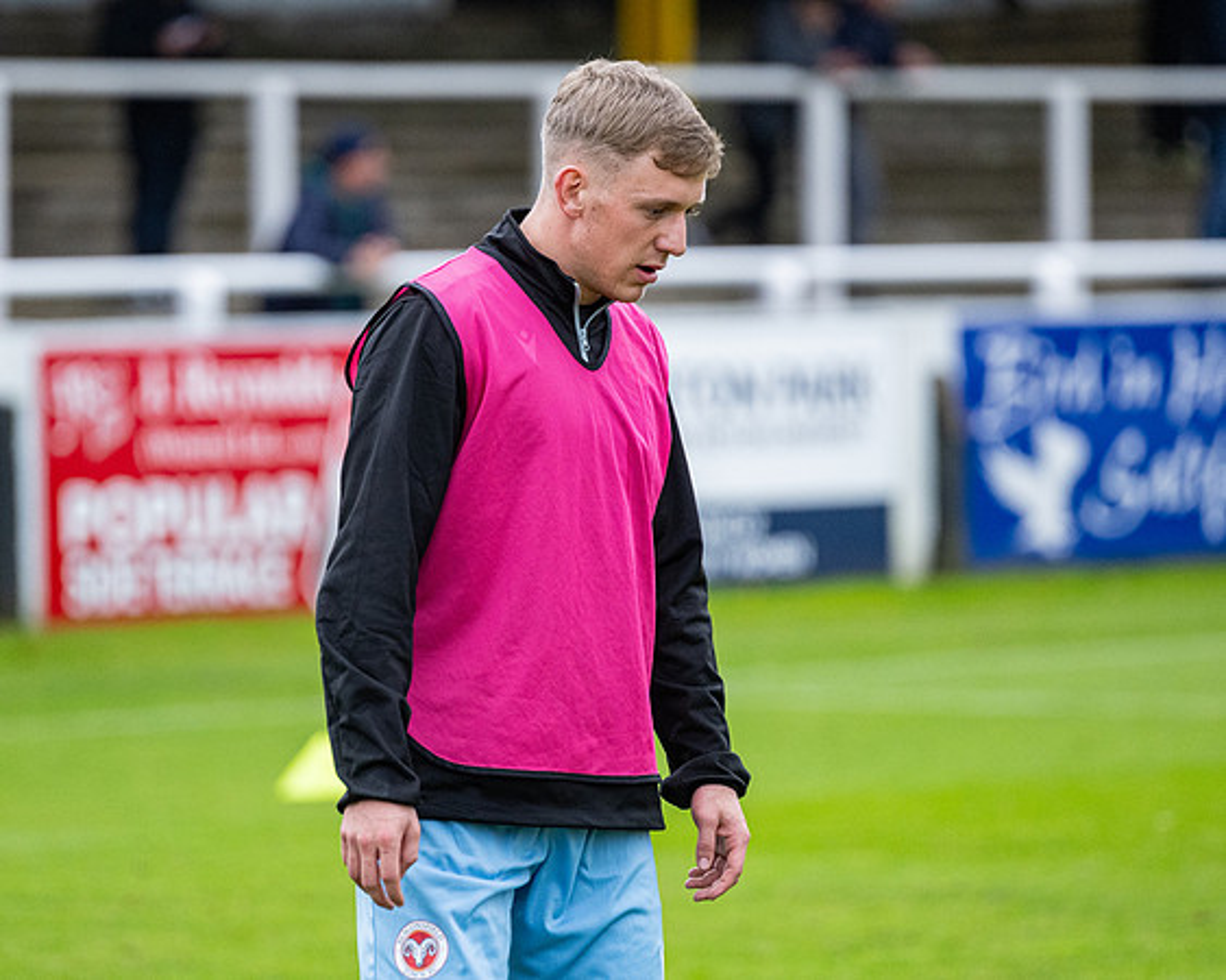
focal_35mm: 312
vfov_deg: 5.0
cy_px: 490
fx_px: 11320
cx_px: 516
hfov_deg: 6.2
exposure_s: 1/640
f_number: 2.8
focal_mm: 185
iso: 1000
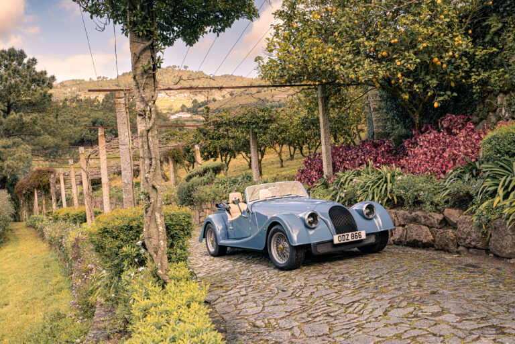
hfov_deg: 55.1
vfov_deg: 38.4
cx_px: 258
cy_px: 172
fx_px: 494
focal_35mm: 34
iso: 400
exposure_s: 1/160
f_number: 8
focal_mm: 34.5
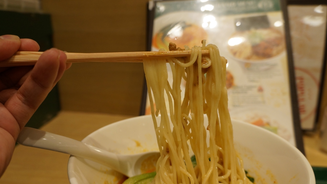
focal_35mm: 29
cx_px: 163
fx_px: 251
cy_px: 110
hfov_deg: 66.1
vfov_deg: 40.0
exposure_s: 1/160
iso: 640
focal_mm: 18
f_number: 4
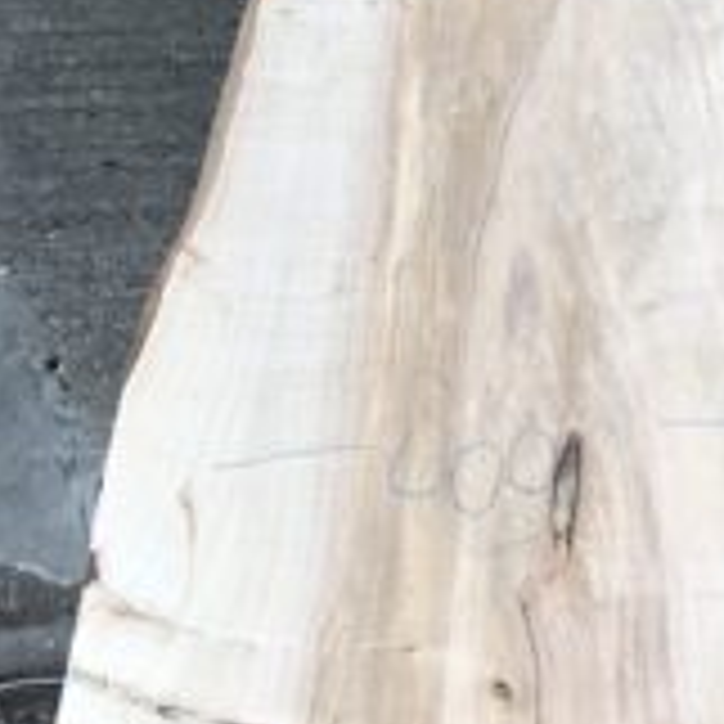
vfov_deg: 18.8
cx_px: 594
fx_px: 2011
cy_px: -236
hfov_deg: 20.2
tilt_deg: -44.0
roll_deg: +2.3
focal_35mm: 85
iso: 25
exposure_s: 1/119
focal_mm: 4.15
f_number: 2.2
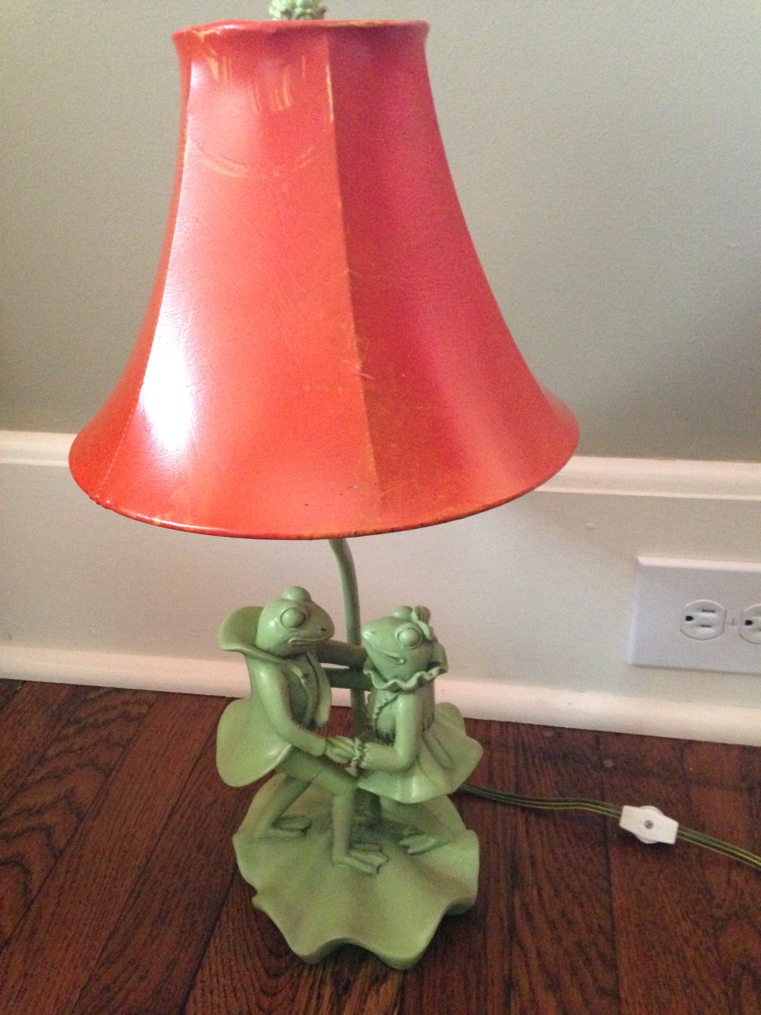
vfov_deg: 55.4
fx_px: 967
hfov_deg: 42.9
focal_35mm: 33
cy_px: 508
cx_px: 380
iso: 800
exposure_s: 1/15
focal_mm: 4.12
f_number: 2.4
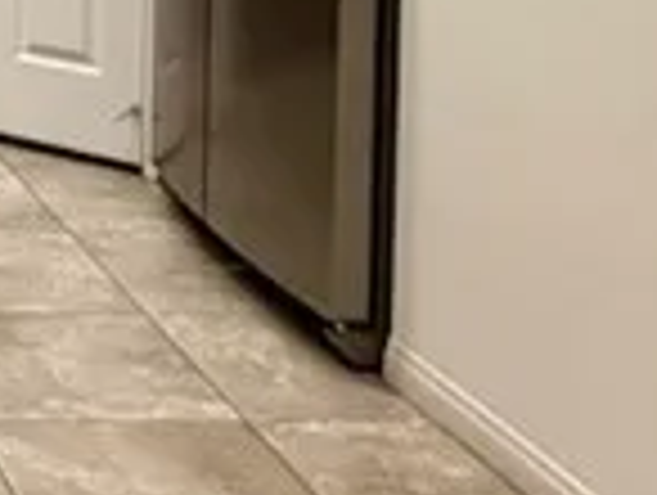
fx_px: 1863
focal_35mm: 98
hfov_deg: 16.9
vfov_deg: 13.8
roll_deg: -0.1
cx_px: -482
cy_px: -338
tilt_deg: -2.2
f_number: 2.2
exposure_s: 1/60
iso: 320
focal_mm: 2.22
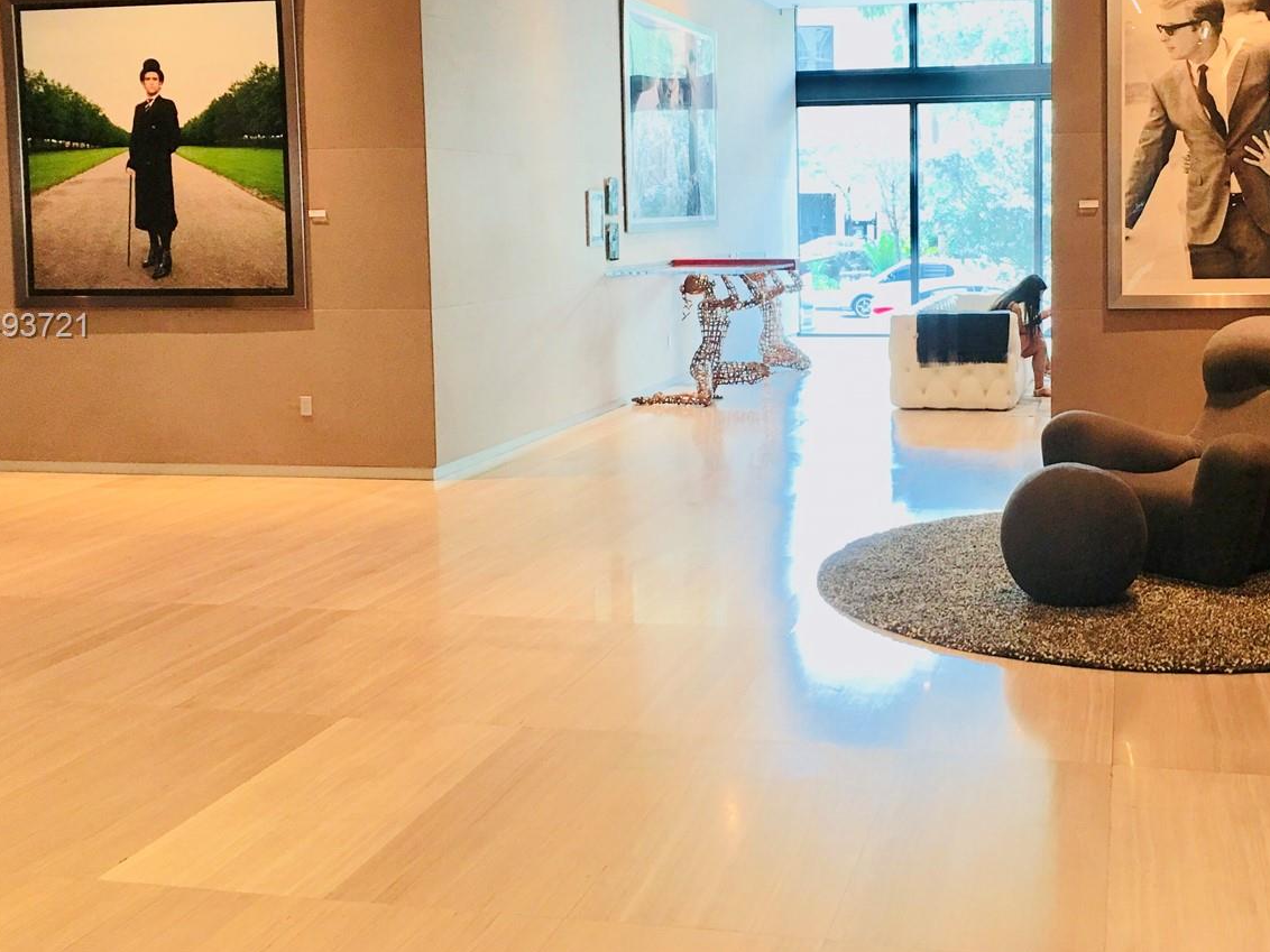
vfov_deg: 34.8
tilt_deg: -1.5
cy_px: 327
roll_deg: -0.1
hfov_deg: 45.3
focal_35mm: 41
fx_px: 1504
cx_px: 818
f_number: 2.2
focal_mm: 4.15
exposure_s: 1/15
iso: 40
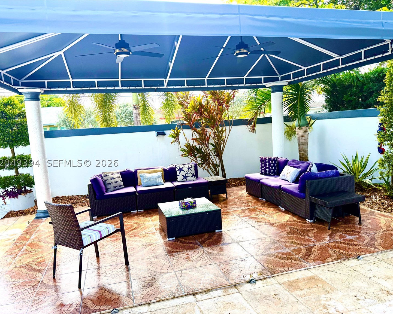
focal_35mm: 26
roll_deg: +3.9
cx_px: 202
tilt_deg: -6.1
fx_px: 302
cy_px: 163
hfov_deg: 66.0
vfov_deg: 54.9
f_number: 1.78
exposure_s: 1/1337
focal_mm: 6.76
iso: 100
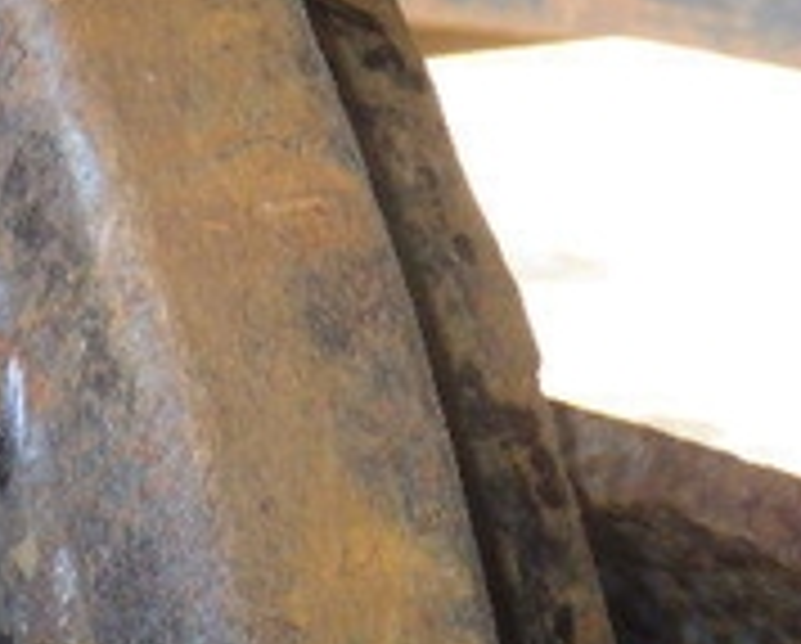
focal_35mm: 134
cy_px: 284
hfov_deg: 14.2
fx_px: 3182
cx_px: 68
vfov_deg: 11.5
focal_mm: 9.1
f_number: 4.4
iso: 200
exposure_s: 1/60
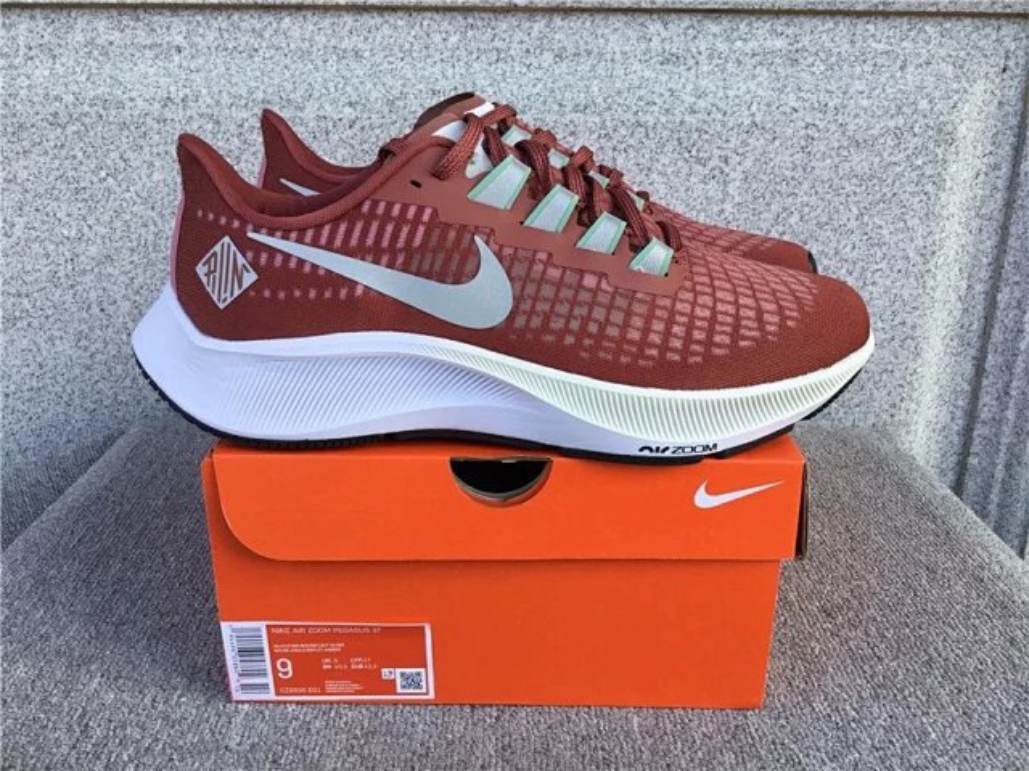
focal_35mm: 31
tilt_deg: -19.2
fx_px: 922
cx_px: 514
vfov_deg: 45.4
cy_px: 386
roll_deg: -0.2
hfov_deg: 58.4
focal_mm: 3.3
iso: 25
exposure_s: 1/106
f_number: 2.4
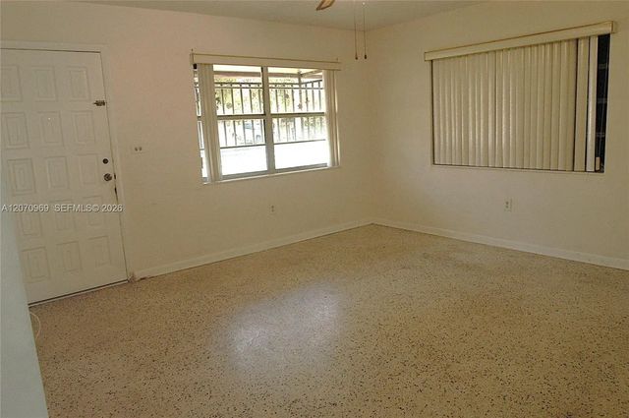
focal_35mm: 25
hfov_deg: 71.6
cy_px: 209
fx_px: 436
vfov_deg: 51.2
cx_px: 314
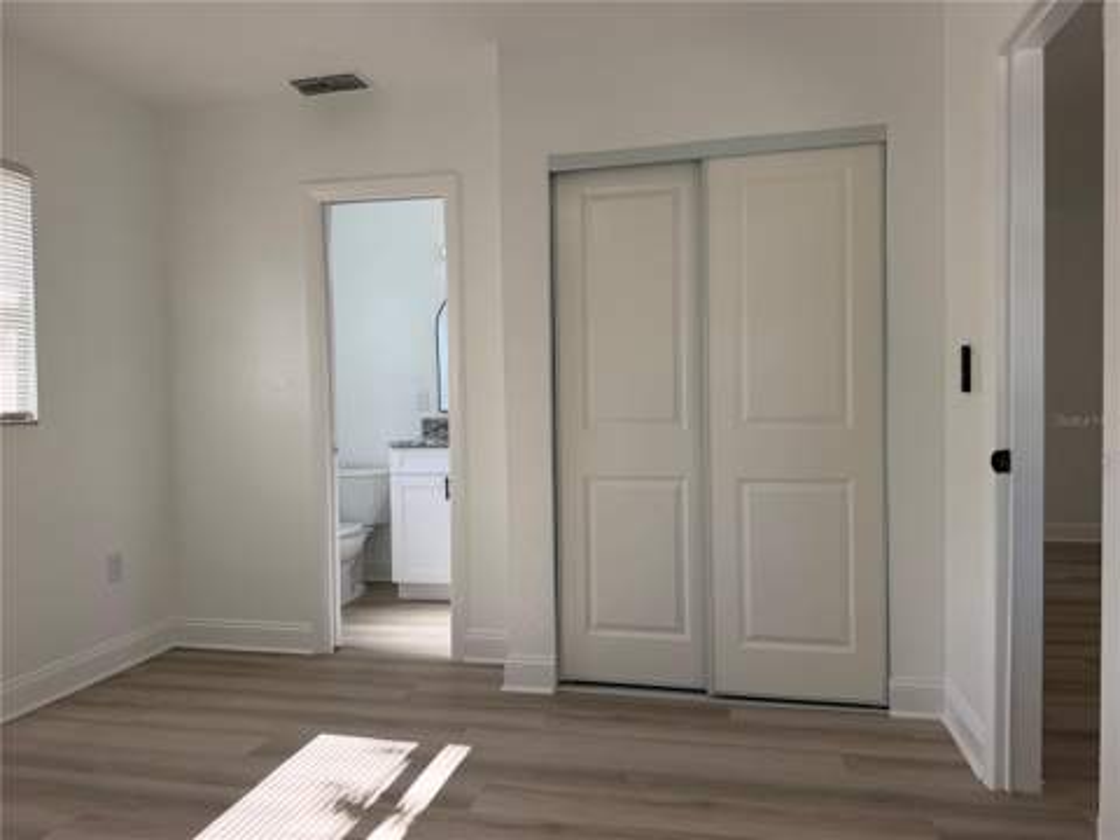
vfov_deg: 56.8
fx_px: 777
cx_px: 560
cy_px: 420
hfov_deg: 71.6
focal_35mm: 24
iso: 80
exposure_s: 1/450
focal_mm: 6.76
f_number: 1.78
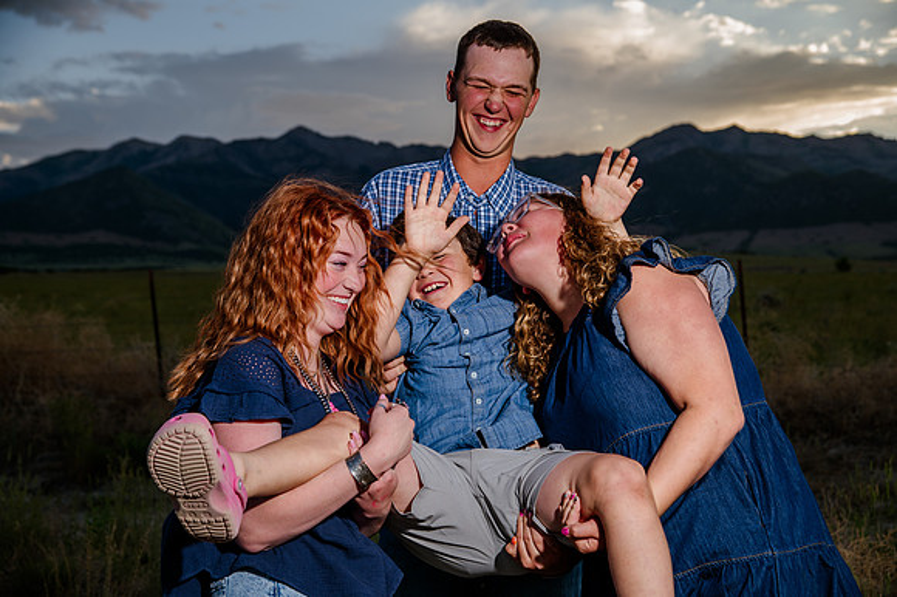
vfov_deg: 19.4
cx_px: 448
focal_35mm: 70
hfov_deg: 28.9
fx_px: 1743
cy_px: 298
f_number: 6.3
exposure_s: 1/160
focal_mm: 70
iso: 200
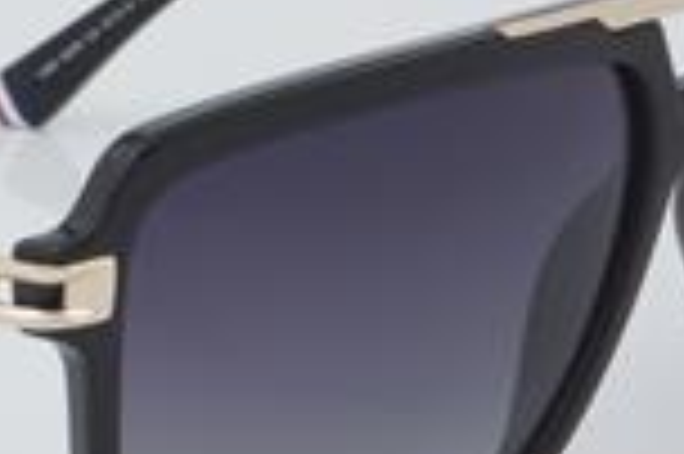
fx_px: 3739
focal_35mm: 197
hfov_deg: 10.4
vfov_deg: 7.0
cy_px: 256
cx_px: 166
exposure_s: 1/3
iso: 100
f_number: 32
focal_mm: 50
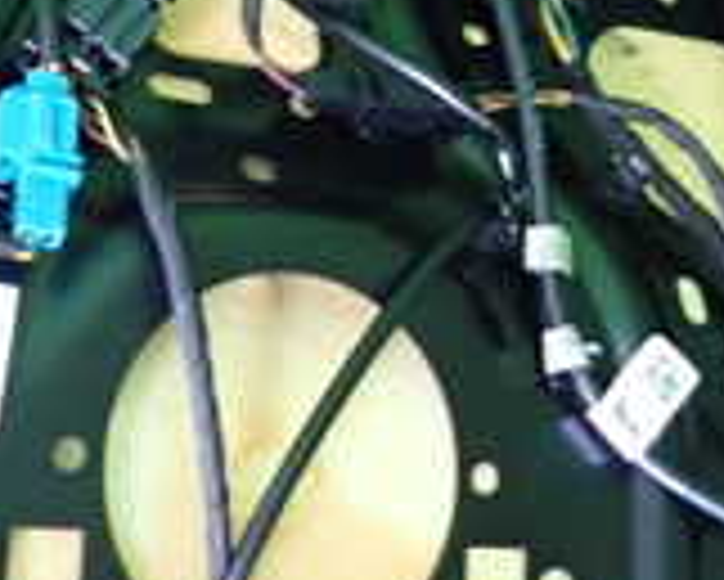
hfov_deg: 21.0
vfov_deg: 16.3
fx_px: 1951
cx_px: 373
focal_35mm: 91
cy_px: -103
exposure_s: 1/30
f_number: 2
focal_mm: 4.5
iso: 640
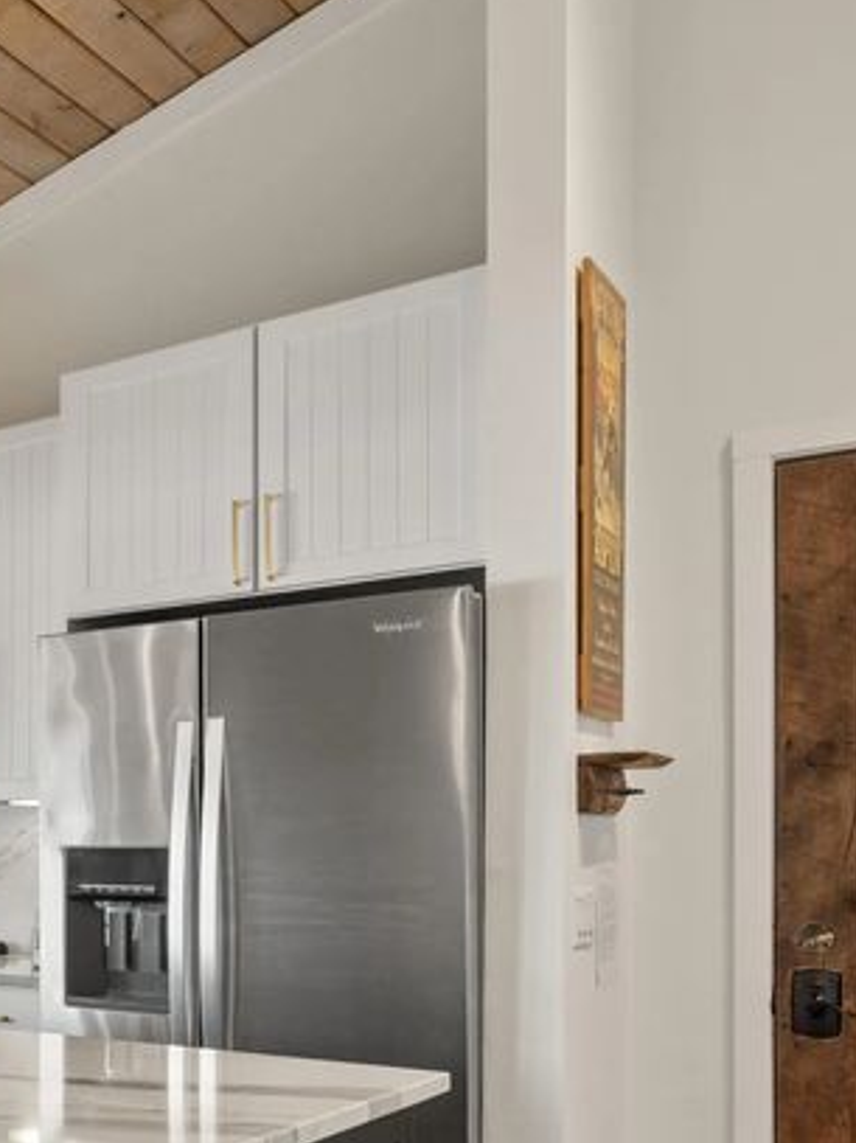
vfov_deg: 40.2
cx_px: -486
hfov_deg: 23.7
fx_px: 1517
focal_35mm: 46
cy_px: 850
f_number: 7.1
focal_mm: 19
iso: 640
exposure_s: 1/10
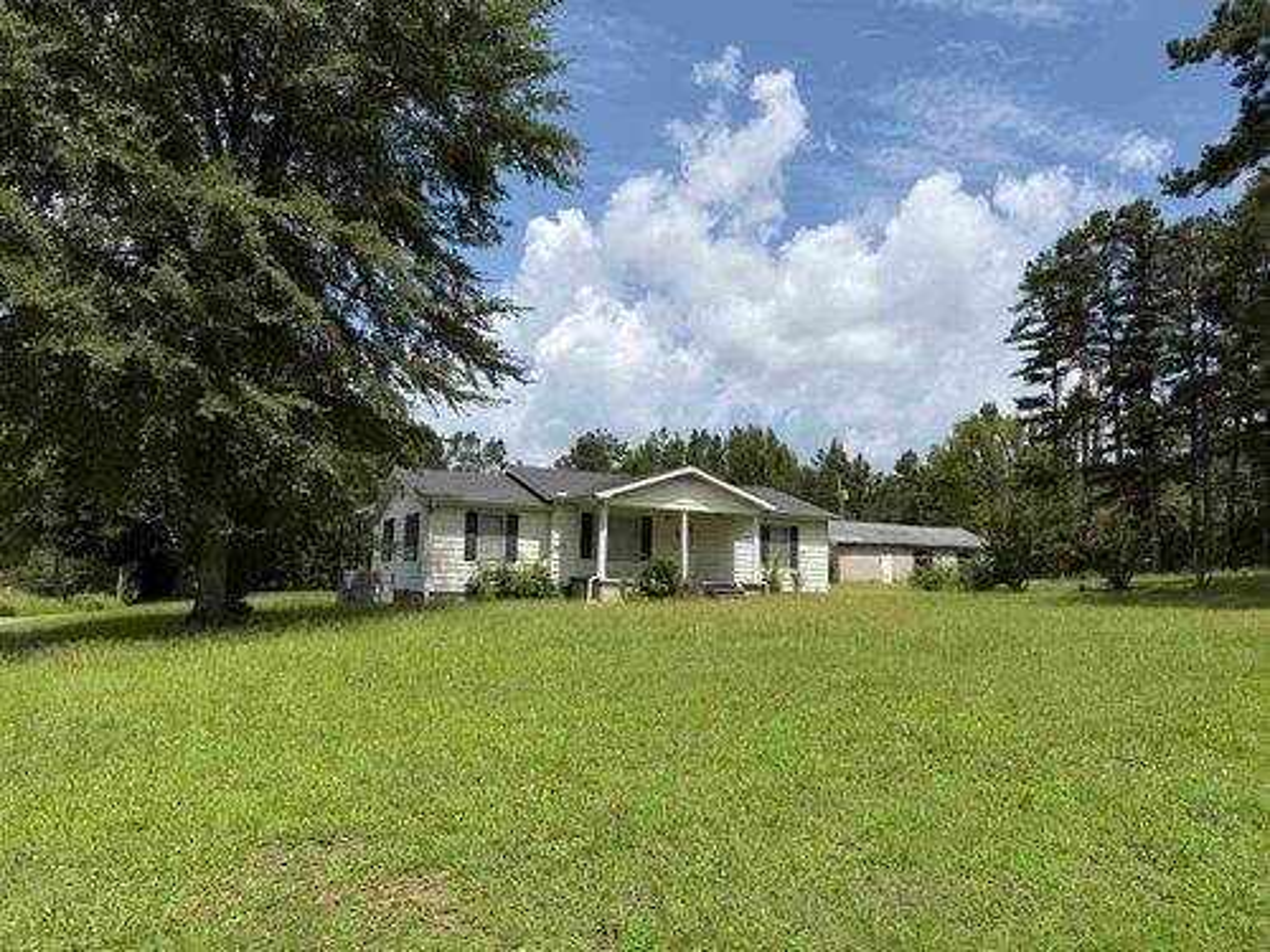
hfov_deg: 71.6
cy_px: 476
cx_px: 635
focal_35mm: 24
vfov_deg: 56.8
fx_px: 881
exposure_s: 1/6711
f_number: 1.78
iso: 80
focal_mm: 6.76
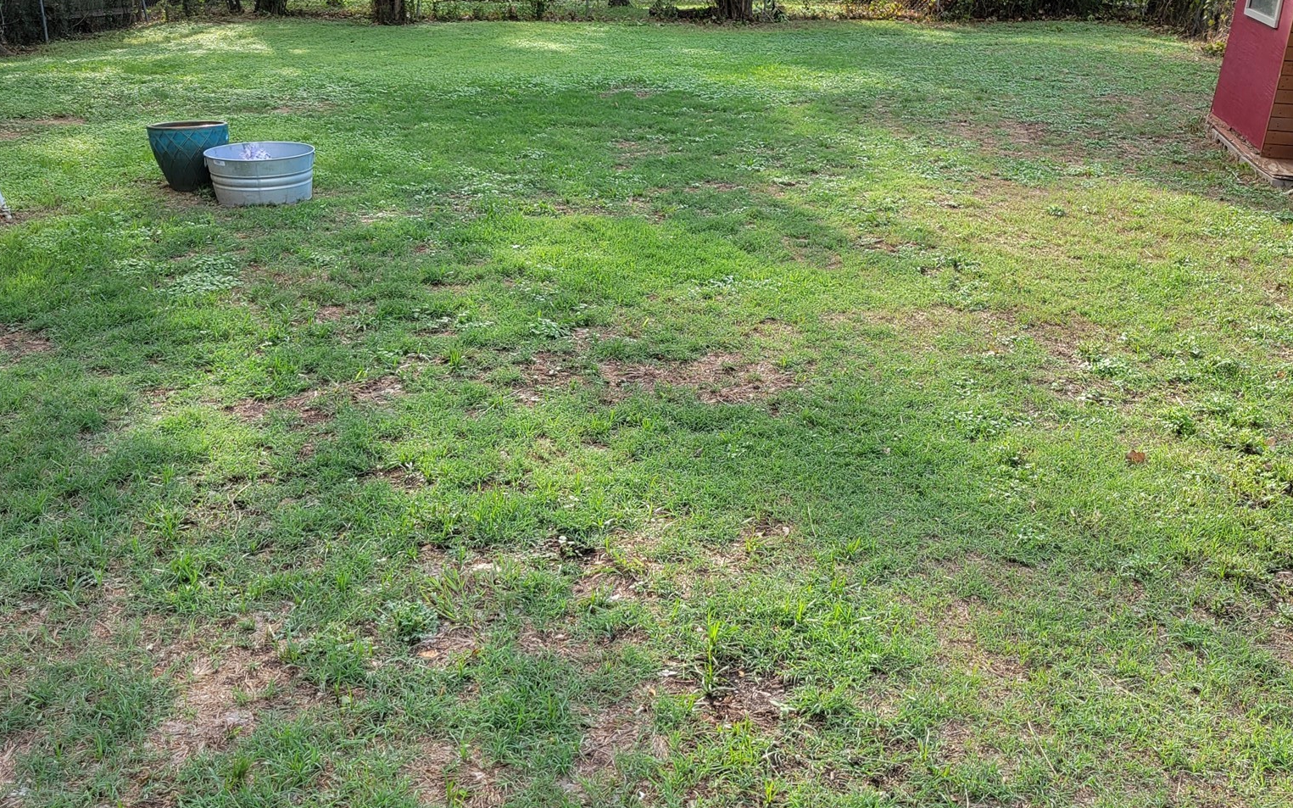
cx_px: 645
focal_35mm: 37
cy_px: 412
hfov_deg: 52.8
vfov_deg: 34.4
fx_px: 1304
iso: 40
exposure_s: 1/557
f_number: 1.8
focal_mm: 5.4
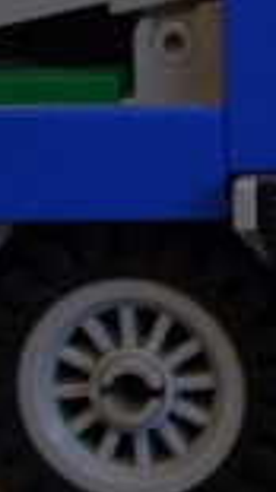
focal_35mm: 221
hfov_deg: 5.3
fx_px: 2880
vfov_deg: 9.7
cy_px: 95
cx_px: 726
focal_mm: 6
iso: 160
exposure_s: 1/8
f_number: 2.7
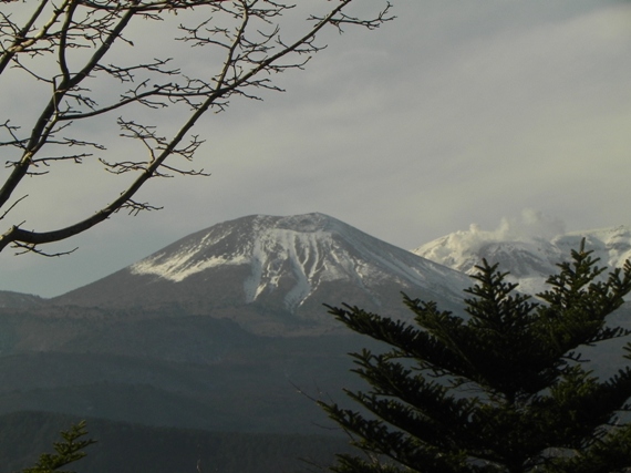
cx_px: 316
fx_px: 4501
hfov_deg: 8.0
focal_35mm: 247
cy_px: 236
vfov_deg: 6.0
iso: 160
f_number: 8
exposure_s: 1/932
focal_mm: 44
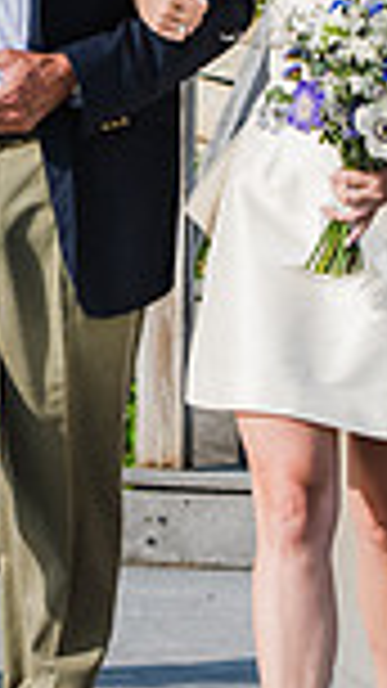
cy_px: 94
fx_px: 5914
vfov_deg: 6.7
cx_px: 225
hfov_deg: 3.7
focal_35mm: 324
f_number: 4
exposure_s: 1/1600
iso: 200
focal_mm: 70
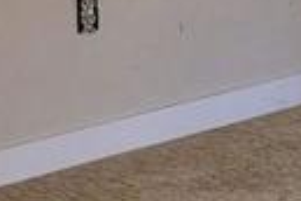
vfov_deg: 6.7
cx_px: 1036
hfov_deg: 8.1
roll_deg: +0.3
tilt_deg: -4.4
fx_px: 1655
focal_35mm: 198
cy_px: -241
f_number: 1.78
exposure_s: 1/139
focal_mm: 6.76
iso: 80
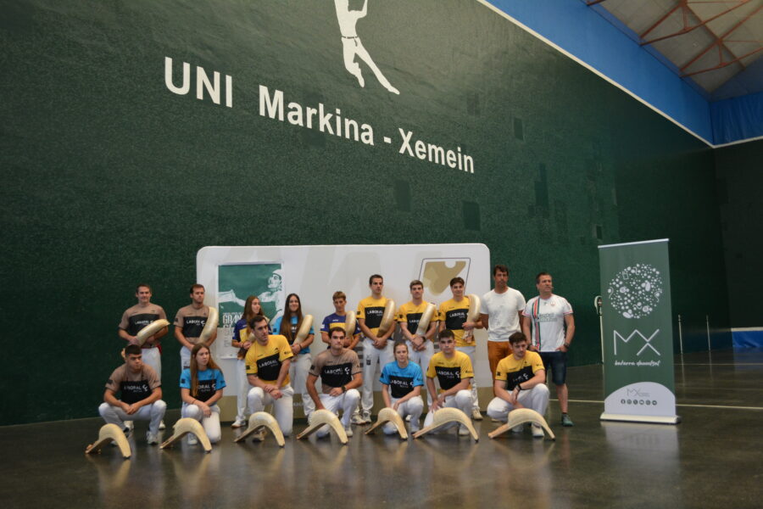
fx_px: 699
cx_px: 382
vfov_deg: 40.0
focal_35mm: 33
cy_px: 254
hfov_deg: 57.2
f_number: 3.8
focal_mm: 22
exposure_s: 1/500
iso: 1400
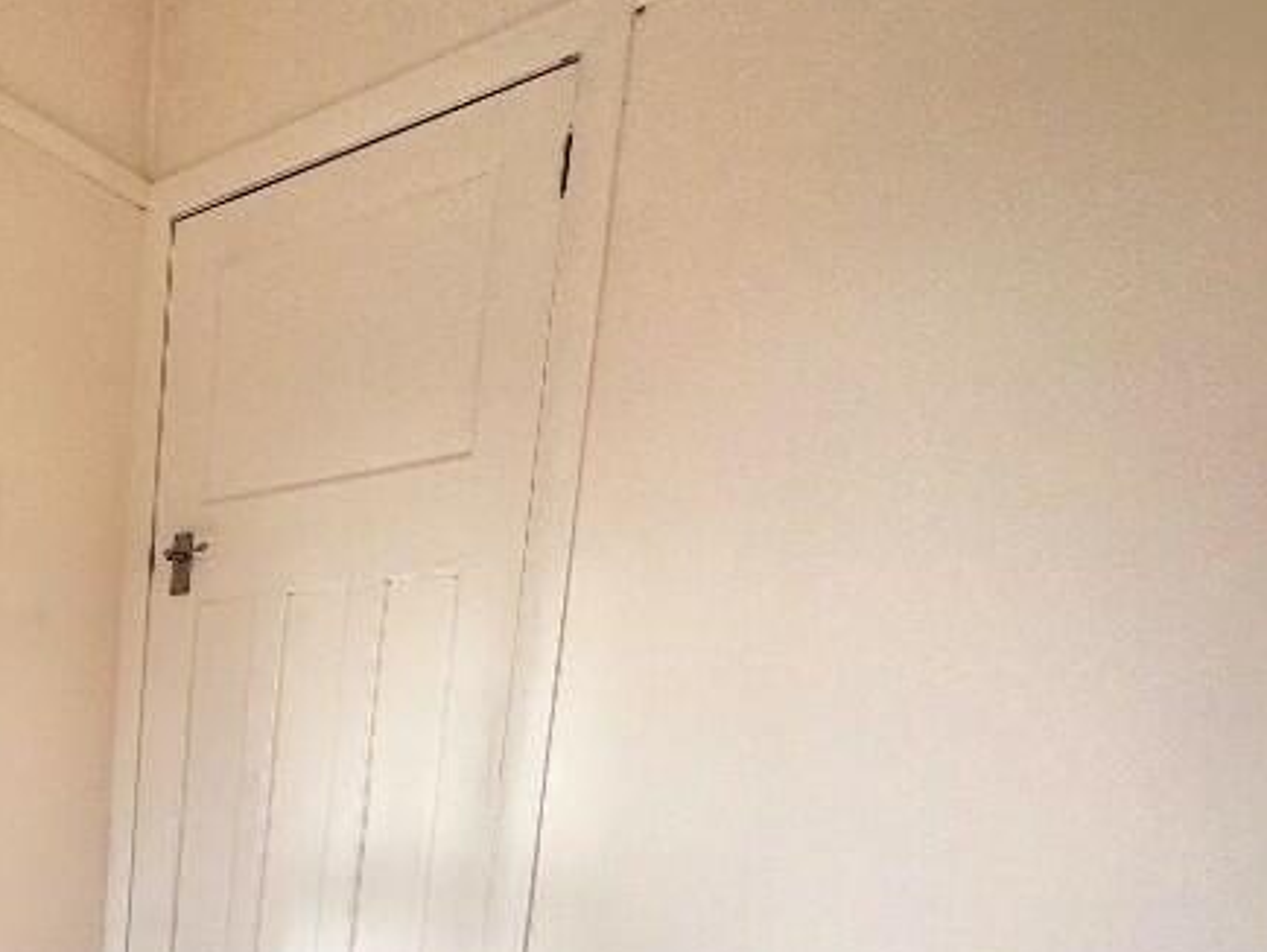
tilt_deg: -9.3
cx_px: -55
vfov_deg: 37.5
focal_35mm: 33
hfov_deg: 44.9
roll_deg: -2.6
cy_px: 993
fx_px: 1209
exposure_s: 1/487
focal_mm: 2.22
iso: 40
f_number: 2.2
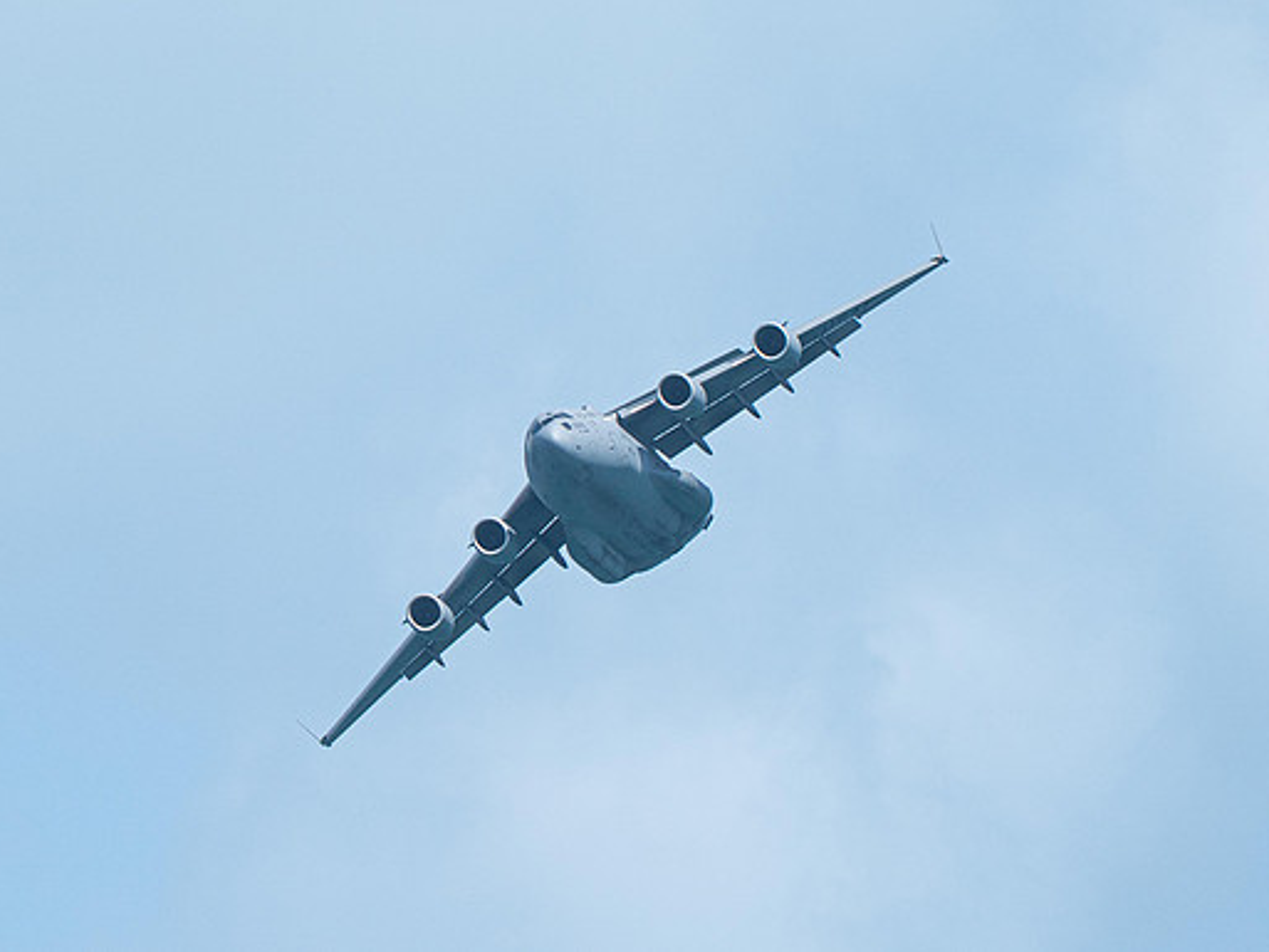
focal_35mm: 857
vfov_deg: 1.7
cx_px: 418
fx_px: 31424
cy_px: 477
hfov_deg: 2.3
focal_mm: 400
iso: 640
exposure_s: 1/1250
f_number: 10
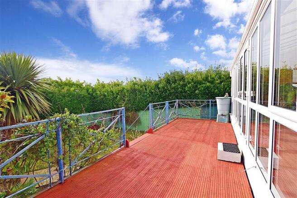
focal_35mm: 18
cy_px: 99
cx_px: 148
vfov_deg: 67.4
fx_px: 148
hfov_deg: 90.0
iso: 400
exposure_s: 1/1000
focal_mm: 12
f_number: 8
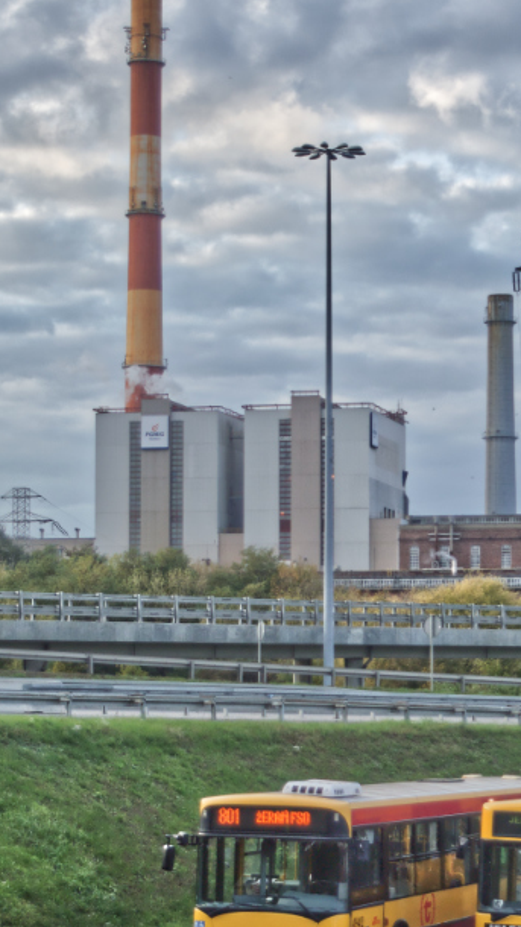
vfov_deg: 20.3
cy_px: 587
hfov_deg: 11.5
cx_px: 464
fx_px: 2579
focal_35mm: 105
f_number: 5
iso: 100
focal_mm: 34
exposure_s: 1/320
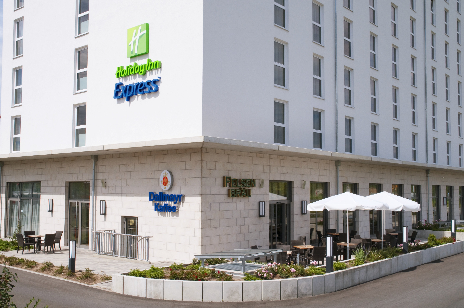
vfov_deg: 32.9
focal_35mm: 40
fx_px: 521
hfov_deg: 48.0
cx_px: 232
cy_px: 154
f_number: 13
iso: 200
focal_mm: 27
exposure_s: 1/250
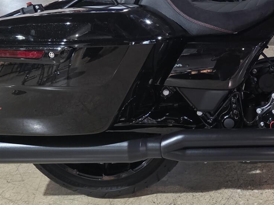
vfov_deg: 23.6
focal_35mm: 62
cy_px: 77
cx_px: 282
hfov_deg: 29.0
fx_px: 491
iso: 800
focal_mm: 6.3
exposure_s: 1/120
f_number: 1.7
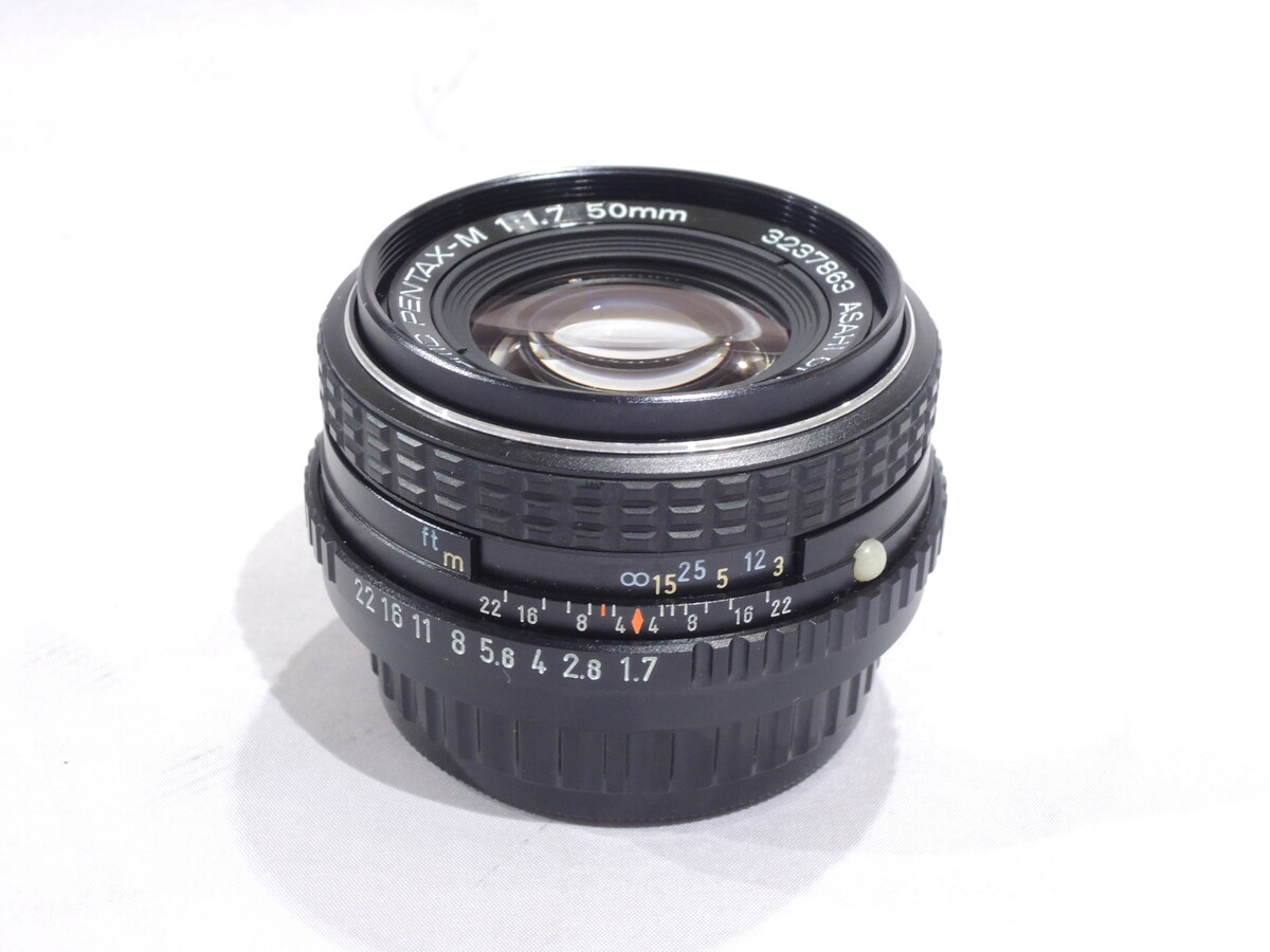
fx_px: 2275
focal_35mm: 62
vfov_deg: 23.7
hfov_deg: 31.2
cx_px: 635
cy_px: 476
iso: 400
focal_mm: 11.1
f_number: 5.2
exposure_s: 1/30
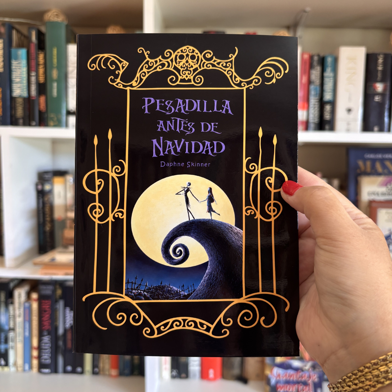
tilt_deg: -6.1
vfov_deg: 52.5
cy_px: 201
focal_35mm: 31
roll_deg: -2.0
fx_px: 397
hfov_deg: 52.5
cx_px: 196
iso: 125
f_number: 1.6
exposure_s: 1/69
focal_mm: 5.96
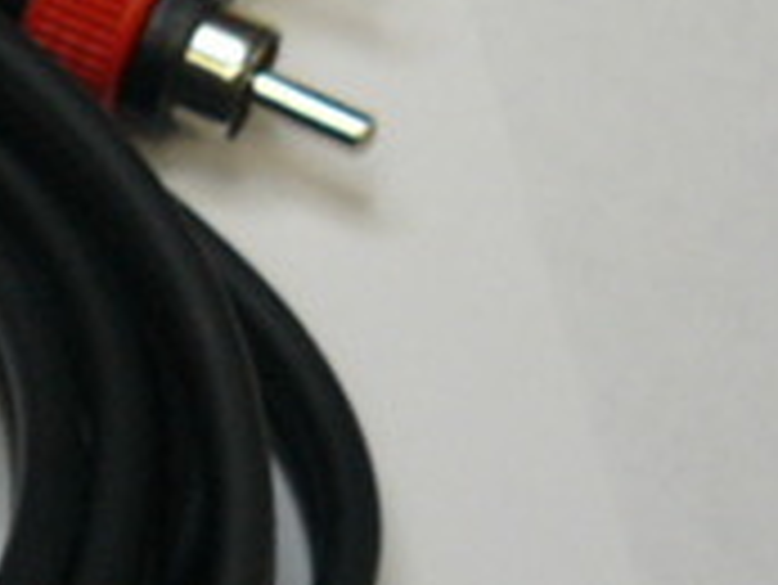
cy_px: 513
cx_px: -409
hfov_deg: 14.6
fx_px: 2811
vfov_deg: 11.8
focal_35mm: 125
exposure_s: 1/30
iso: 100
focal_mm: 6
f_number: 3.2
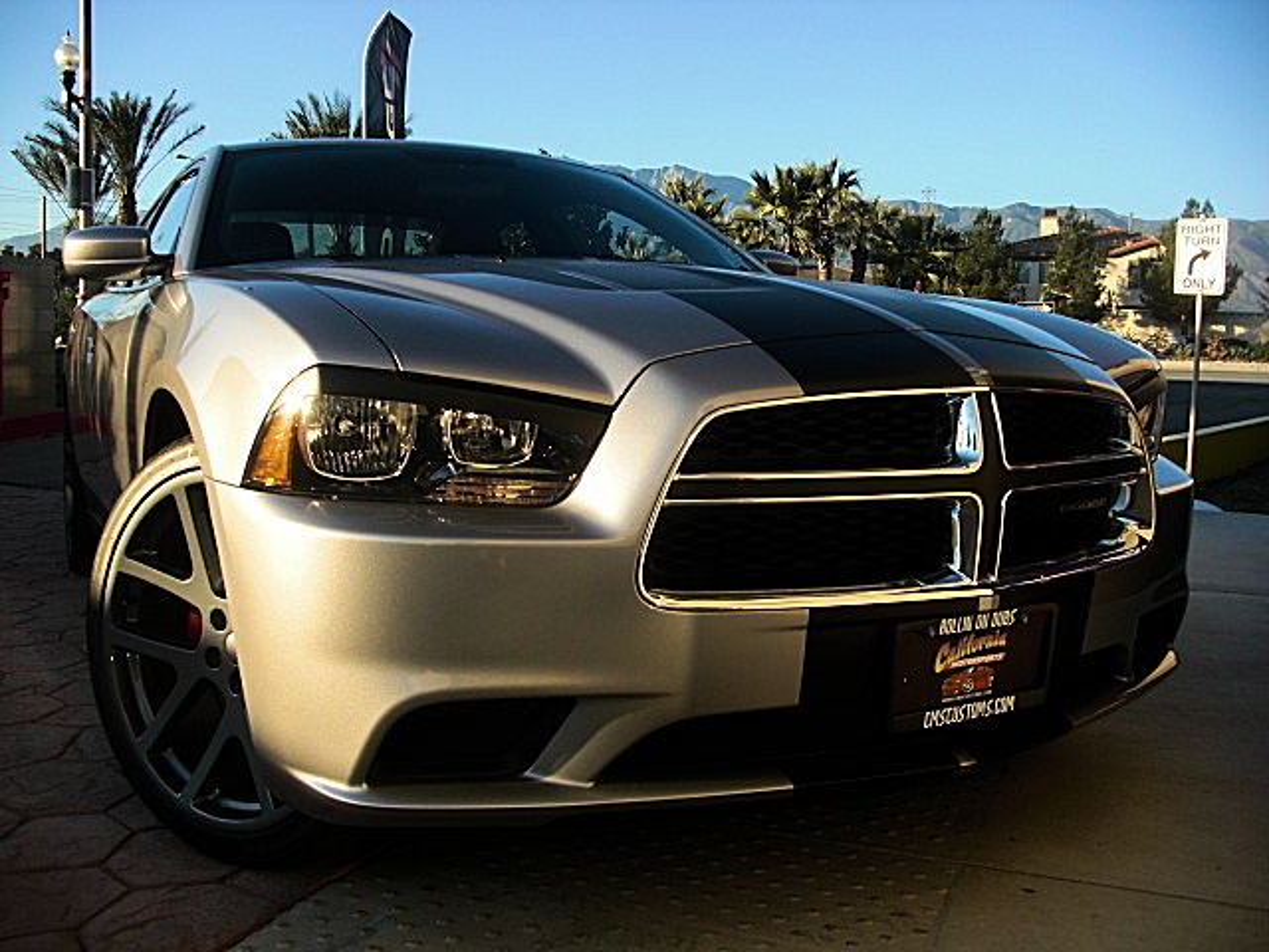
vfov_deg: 39.7
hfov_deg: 51.4
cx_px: 634
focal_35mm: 36
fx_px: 1320
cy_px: 476
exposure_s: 1/400
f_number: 2.8
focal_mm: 6.3
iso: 50
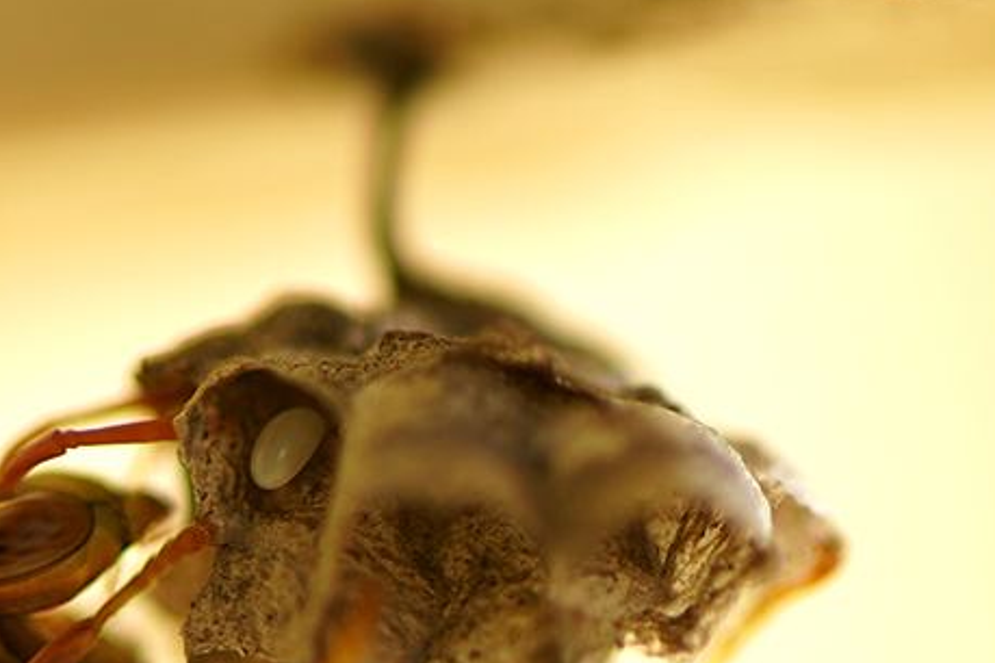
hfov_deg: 7.4
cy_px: 682
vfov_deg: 4.9
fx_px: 7713
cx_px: 590
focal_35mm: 279
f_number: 8
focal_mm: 106.8
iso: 400
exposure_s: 1/320
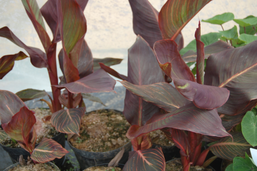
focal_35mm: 57
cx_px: 128
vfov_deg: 23.7
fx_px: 407
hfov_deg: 35.1
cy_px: 86
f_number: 4.8
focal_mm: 38
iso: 360
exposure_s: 1/500
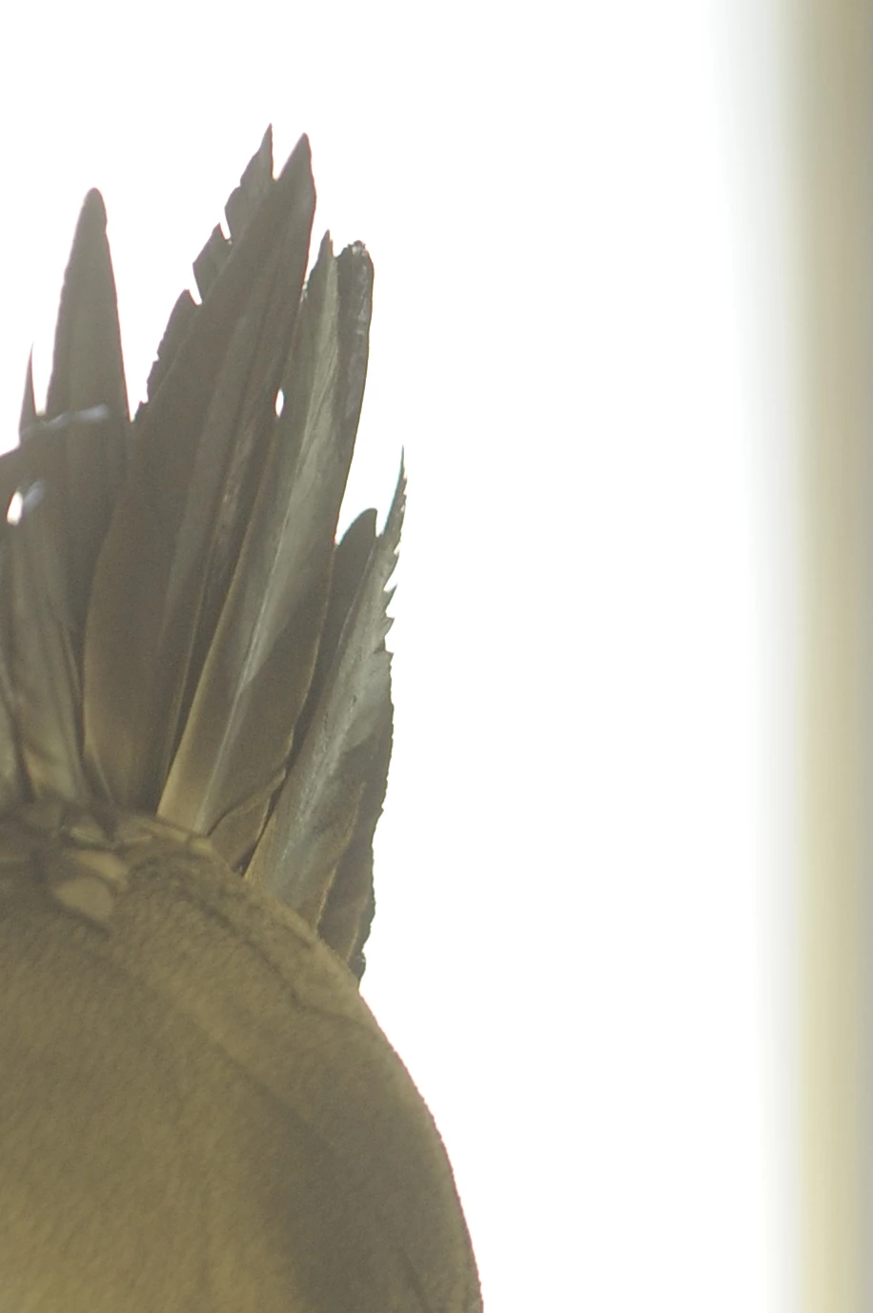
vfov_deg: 3.8
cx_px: -99
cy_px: 1924
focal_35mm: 541
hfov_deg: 2.5
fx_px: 19707
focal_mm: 175
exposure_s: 1/250
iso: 1000
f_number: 3.5
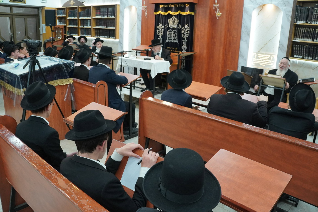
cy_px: 106
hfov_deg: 62.7
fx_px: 261
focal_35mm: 30
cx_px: 159
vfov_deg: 44.2
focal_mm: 19.7
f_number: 5.6
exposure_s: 1/200
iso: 2500
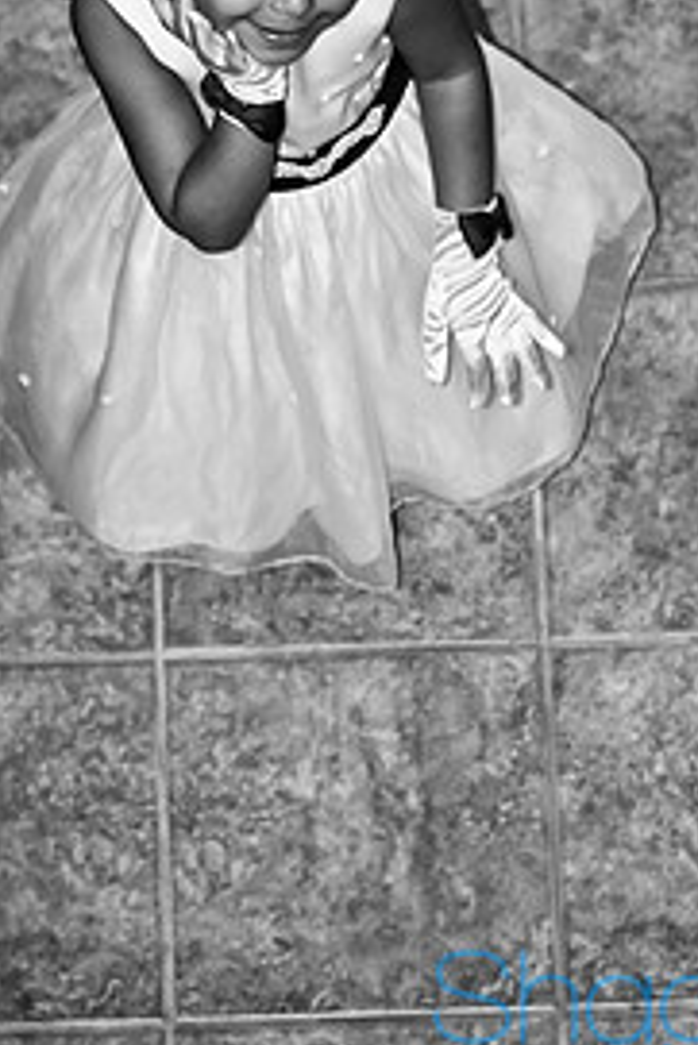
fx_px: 5780
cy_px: 324
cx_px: 465
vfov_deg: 10.3
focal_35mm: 199
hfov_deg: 6.9
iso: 400
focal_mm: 80
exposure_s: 1/60
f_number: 4
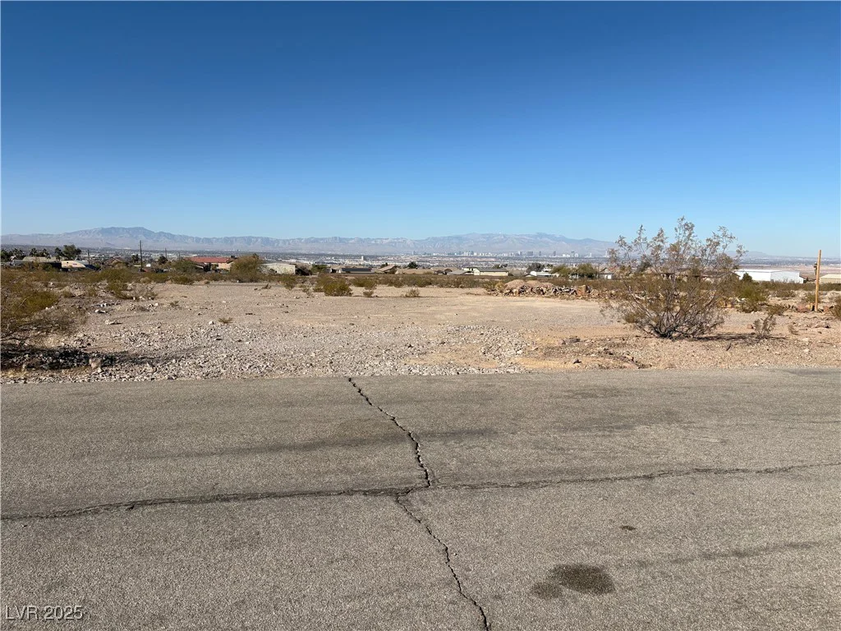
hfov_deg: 67.3
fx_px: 632
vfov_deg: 53.1
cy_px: 316
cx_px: 420
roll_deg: -0.3
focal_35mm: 26
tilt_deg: -5.6
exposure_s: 1/6329
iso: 50
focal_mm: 5.96
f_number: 1.6
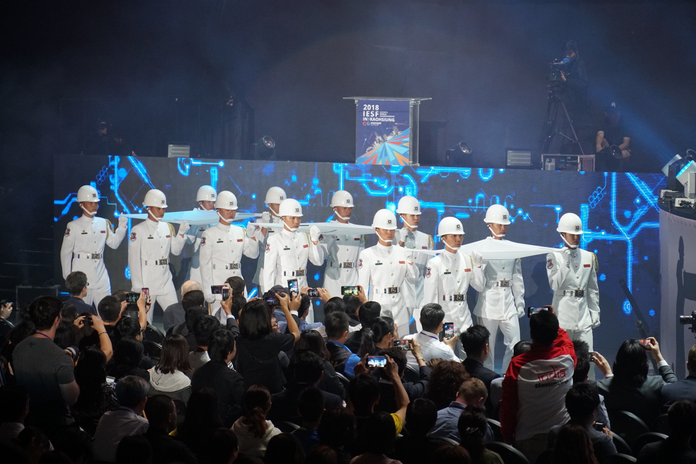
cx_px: 348
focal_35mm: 171
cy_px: 232
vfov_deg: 8.0
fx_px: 3306
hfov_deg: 12.0
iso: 2000
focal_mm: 114
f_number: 5.6
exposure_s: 1/125
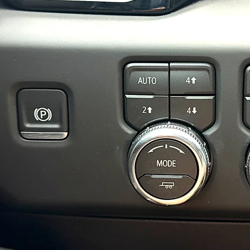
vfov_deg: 26.1
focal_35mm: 66
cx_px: 188
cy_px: 131
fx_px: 539
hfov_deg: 25.8
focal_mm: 6.86
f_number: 1.78
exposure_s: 1/60
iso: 160
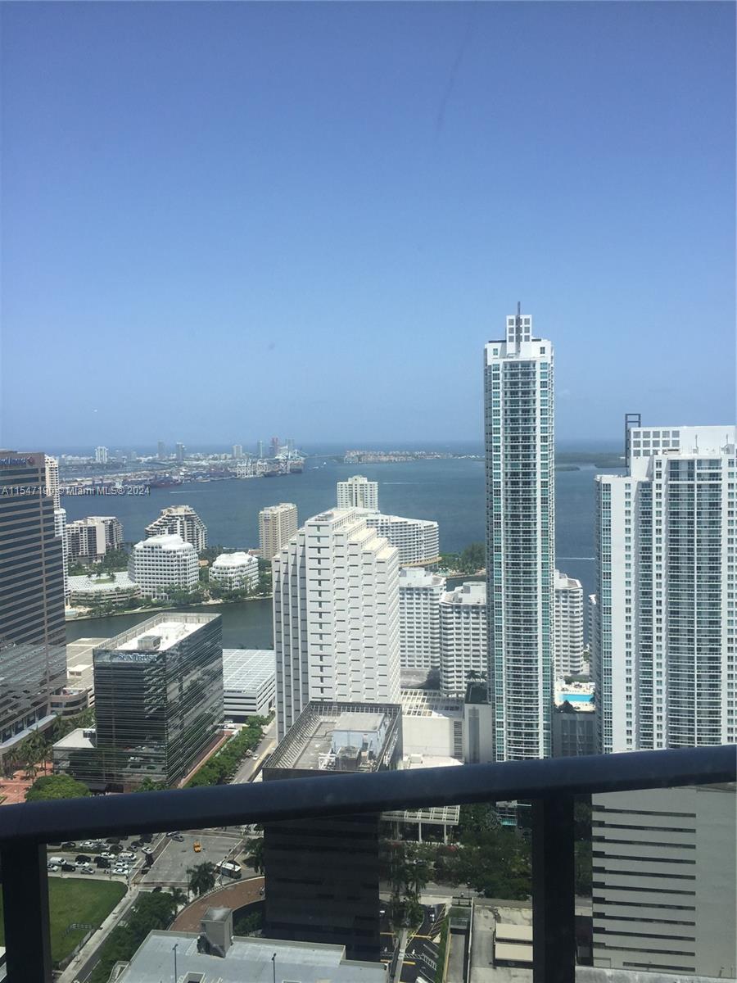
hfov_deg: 48.2
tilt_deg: -2.4
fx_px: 823
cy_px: 492
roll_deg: +0.8
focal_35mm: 29
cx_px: 368
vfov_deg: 61.7
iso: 32
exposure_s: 1/1014
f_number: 2.2
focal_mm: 4.15
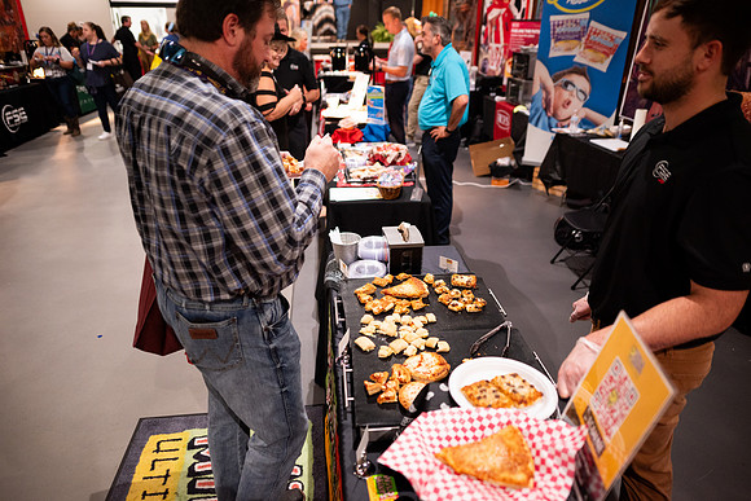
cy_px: 250
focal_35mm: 24
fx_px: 501
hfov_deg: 73.7
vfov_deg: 53.2
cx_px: 376
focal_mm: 24
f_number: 1.8
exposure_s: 1/200
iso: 1250
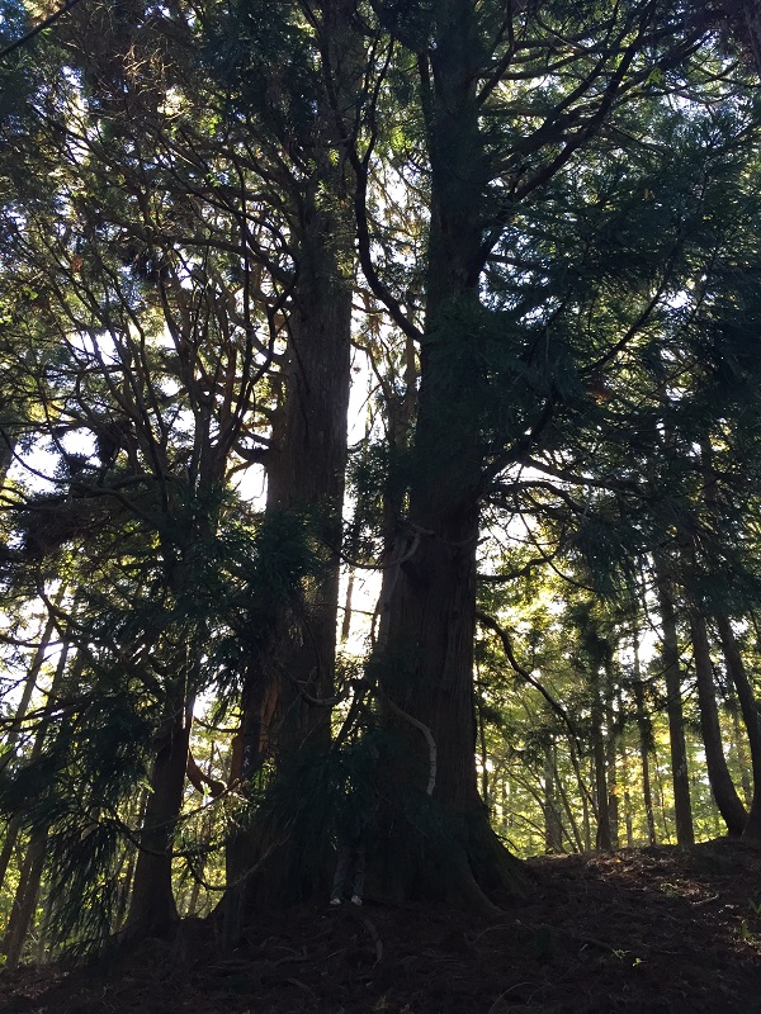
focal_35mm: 29
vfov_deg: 61.7
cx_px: 380
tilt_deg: +28.5
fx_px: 850
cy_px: 507
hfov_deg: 48.2
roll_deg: -2.3
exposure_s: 1/30
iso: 40
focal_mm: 4.15
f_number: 2.2
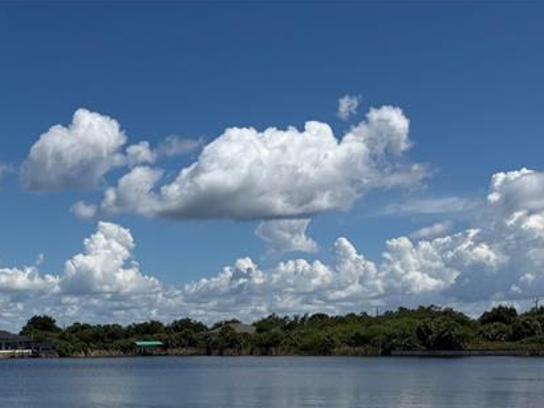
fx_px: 942
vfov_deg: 22.3
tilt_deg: -9.4
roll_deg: +0.4
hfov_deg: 29.6
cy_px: 504
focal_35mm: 60
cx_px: -25
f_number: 1.78
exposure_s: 1/11905
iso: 80
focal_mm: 6.76
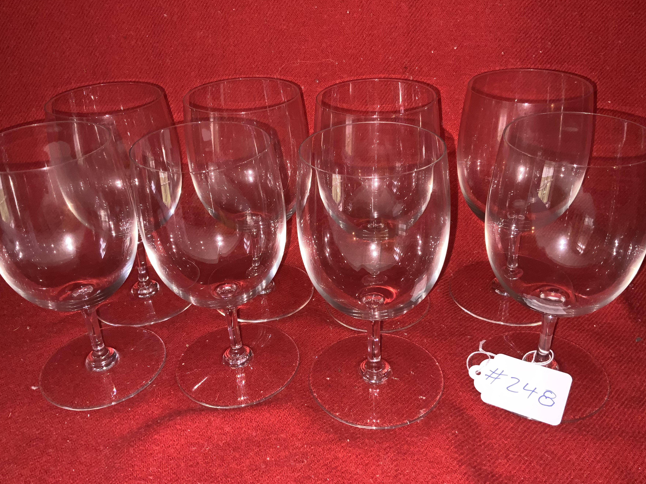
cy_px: 236
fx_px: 616
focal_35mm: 33
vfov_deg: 42.9
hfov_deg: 55.4
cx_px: 322
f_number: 1.8
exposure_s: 1/30
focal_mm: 3
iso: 50
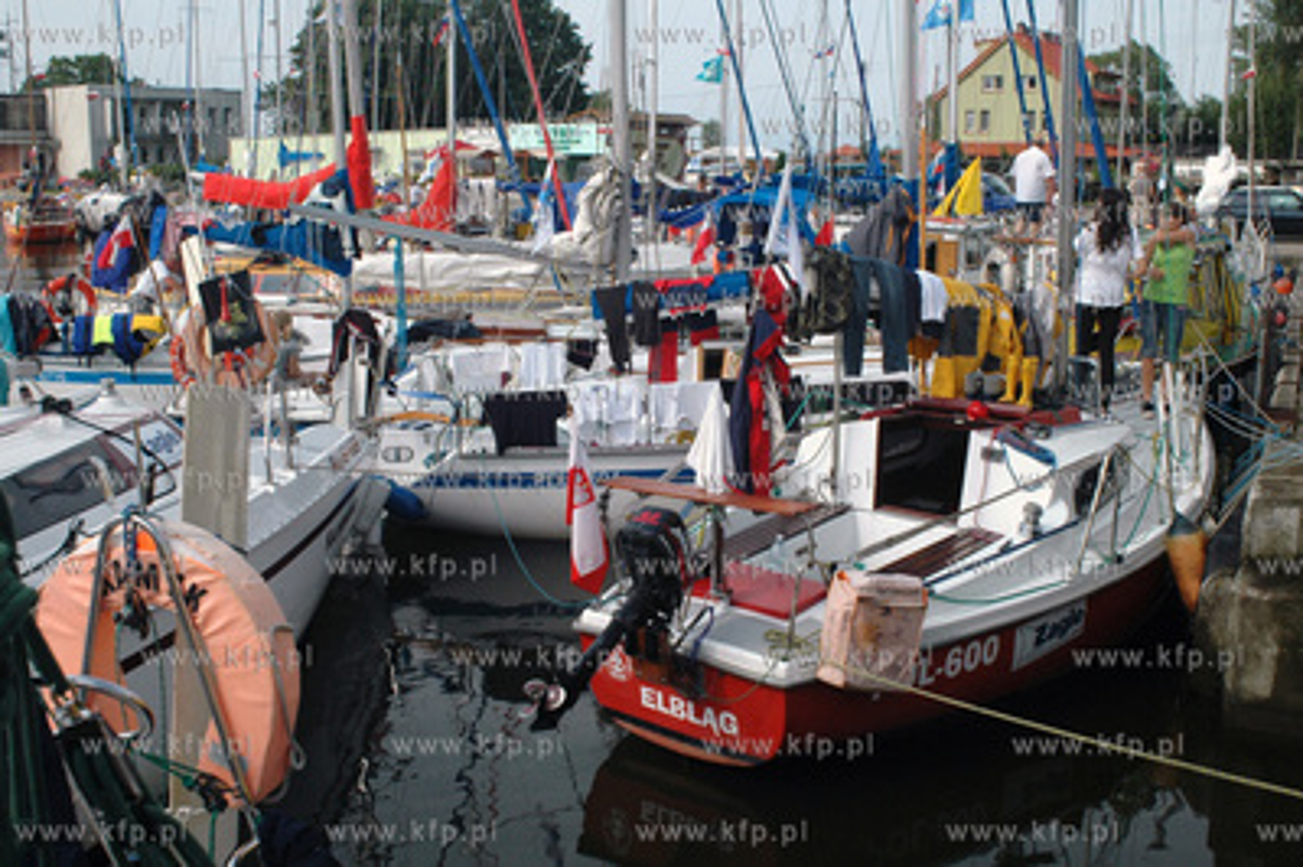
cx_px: 652
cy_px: 434
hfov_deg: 53.2
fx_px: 1302
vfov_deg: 36.8
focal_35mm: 36
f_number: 8
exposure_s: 1/800
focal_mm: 24
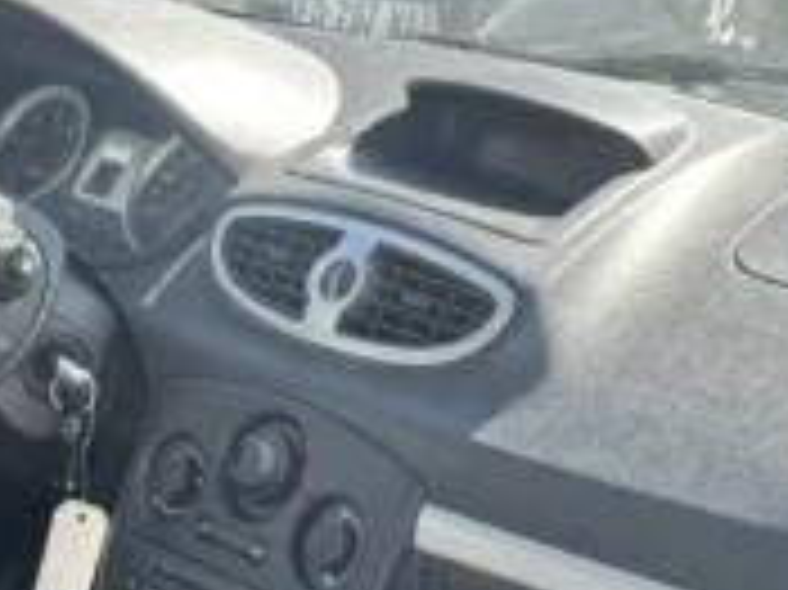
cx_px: 257
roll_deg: -4.3
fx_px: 2025
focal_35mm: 89
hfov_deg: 21.9
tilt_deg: -27.9
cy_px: 811
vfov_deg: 15.6
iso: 50
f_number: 1.5
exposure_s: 1/398
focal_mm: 5.7
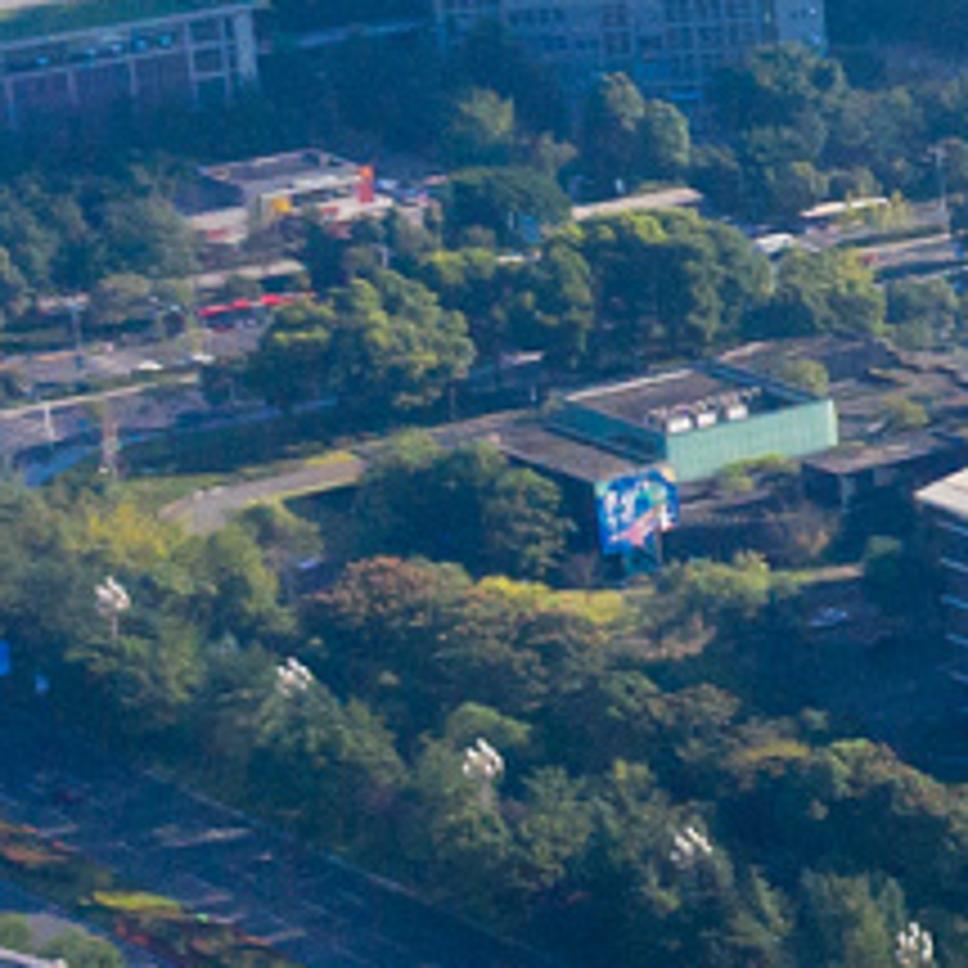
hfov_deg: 6.7
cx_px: 3674
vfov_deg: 8.2
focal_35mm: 212
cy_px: 205
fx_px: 6707
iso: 100
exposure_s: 1/1250
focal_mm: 10.26
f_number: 4
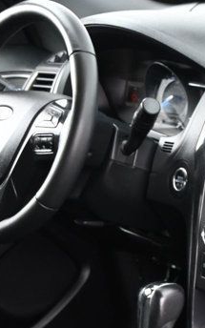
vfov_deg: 22.8
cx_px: 405
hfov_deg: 12.9
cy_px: 294
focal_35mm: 89
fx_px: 793
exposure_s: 1/125
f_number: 3.8
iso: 500
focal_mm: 19.5
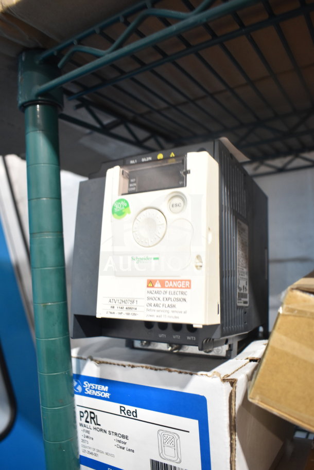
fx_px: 353
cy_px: 235
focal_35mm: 27
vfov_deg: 67.4
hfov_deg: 47.9
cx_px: 157
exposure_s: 1/30
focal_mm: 18
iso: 800
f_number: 3.5
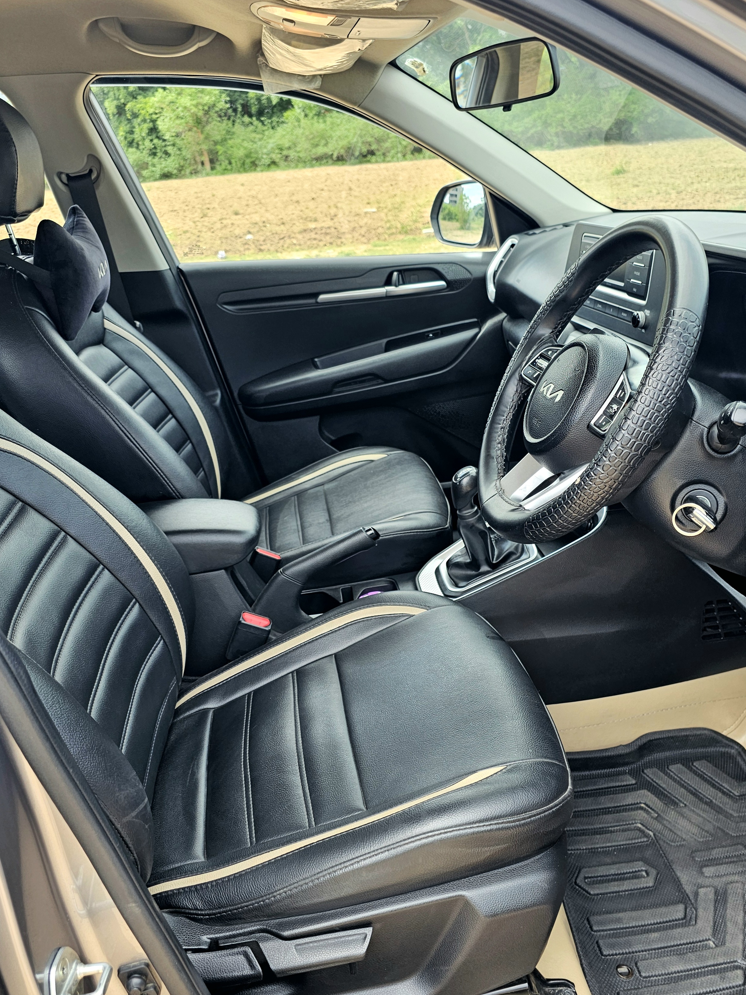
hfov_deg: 56.8
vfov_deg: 71.6
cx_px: 380
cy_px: 513
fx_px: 690
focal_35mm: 24
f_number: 1.7
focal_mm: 6.3
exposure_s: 1/182
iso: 25
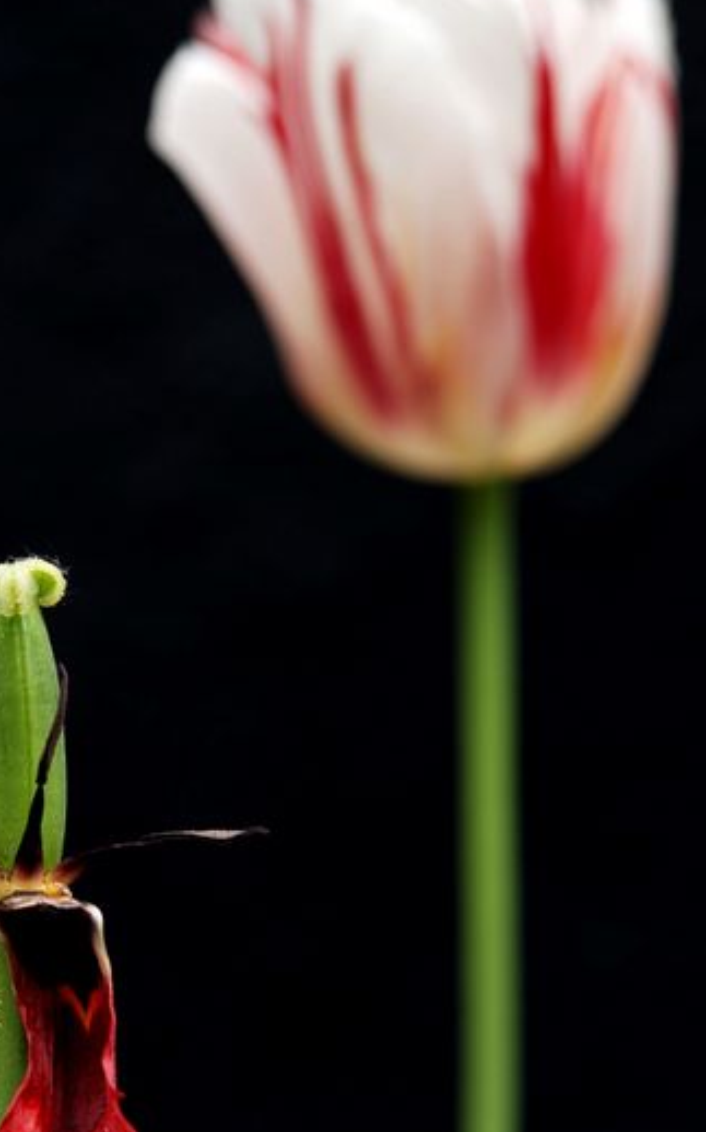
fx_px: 11899
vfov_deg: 5.4
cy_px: 645
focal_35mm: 386
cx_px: 295
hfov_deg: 3.4
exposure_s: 1/200
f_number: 2.8
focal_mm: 145
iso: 100
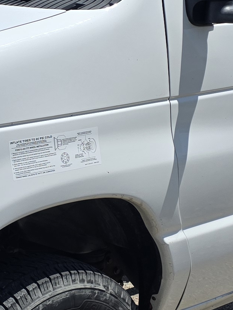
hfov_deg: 13.2
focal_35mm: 112
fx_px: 1005
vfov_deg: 17.6
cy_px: 154
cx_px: 89
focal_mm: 6.3
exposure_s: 1/7944
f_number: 1.7
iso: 80
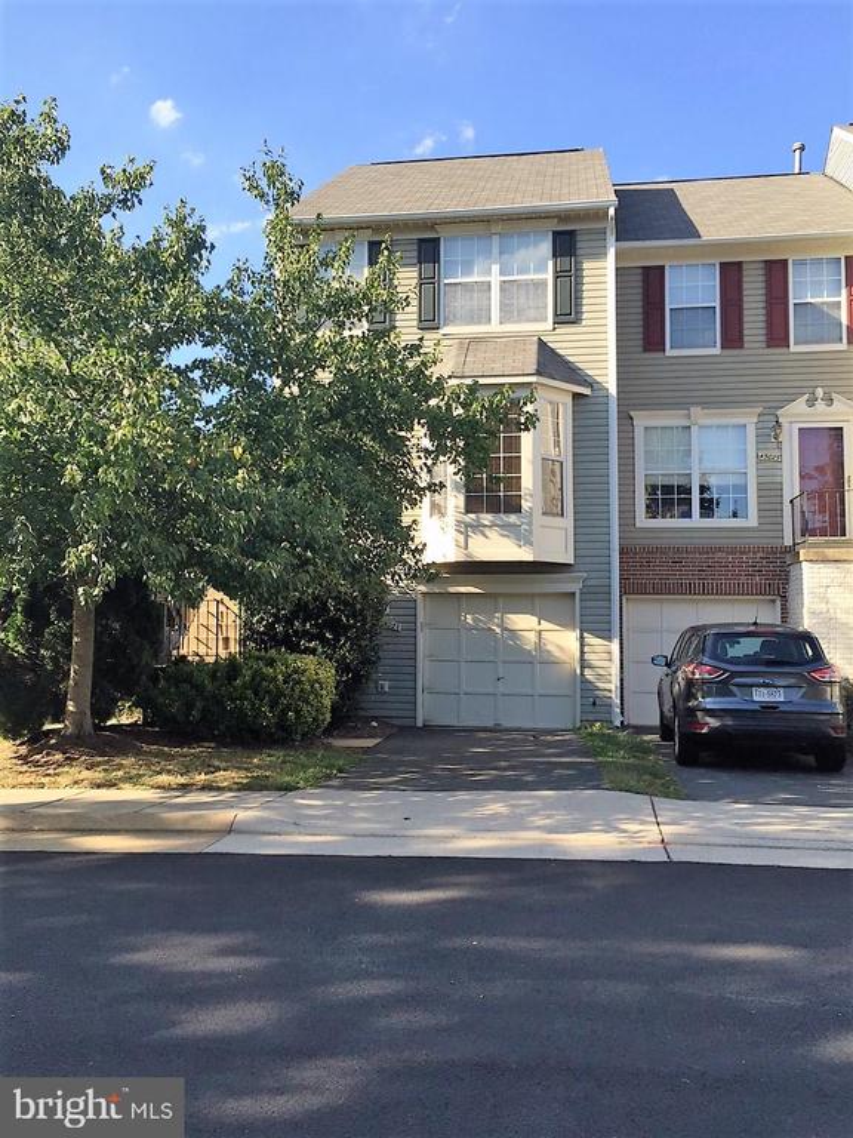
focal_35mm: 29
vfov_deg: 61.7
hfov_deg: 48.2
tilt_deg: +4.6
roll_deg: -0.9
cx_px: 426
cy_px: 569
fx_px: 953
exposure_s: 1/775
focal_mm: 4.15
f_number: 2.2
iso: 32
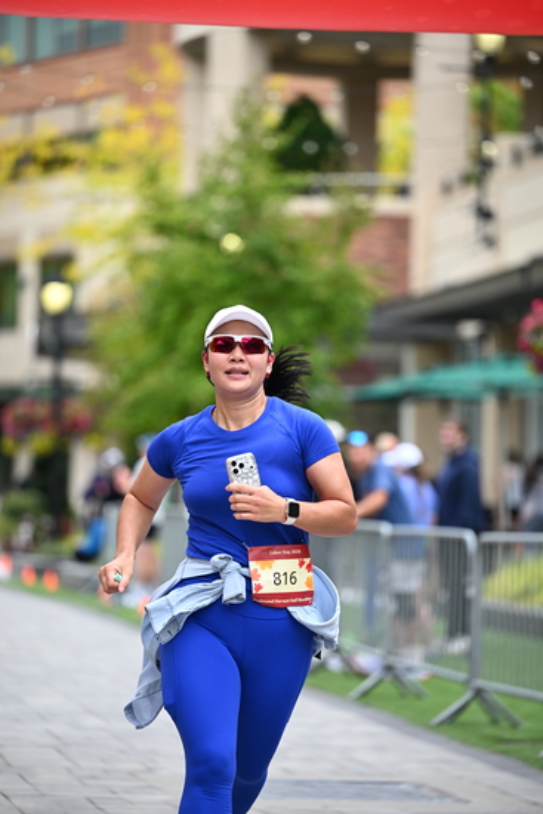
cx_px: 272
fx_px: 3278
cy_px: 407
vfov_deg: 14.1
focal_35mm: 145
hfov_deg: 9.5
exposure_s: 1/2000
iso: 640
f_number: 2.8
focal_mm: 145
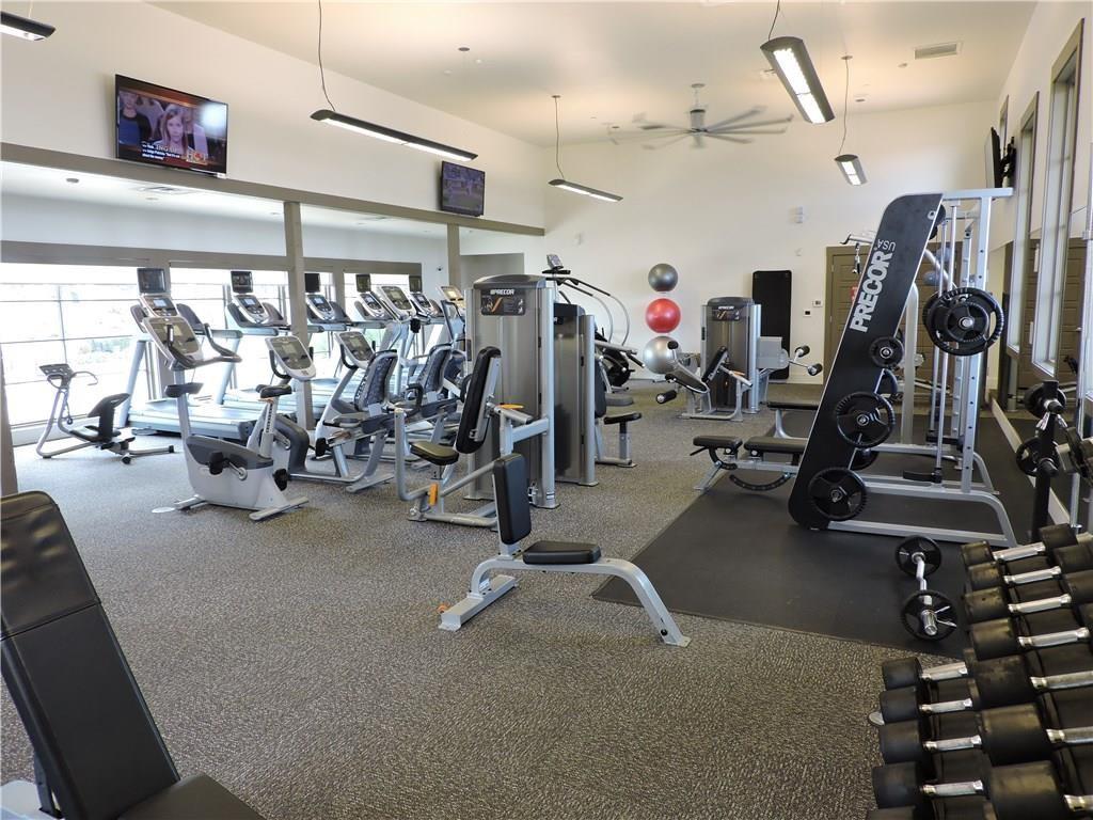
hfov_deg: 71.6
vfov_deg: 56.8
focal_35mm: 24
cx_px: 546
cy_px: 410
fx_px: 758
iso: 180
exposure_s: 1/30
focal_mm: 4.3
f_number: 3
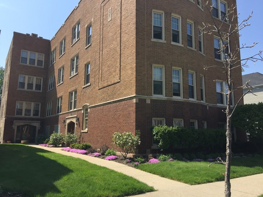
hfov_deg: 61.7
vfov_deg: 48.2
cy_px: 98
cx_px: 132
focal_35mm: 29
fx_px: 220
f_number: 2.2
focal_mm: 4.15
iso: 32
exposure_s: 1/1412
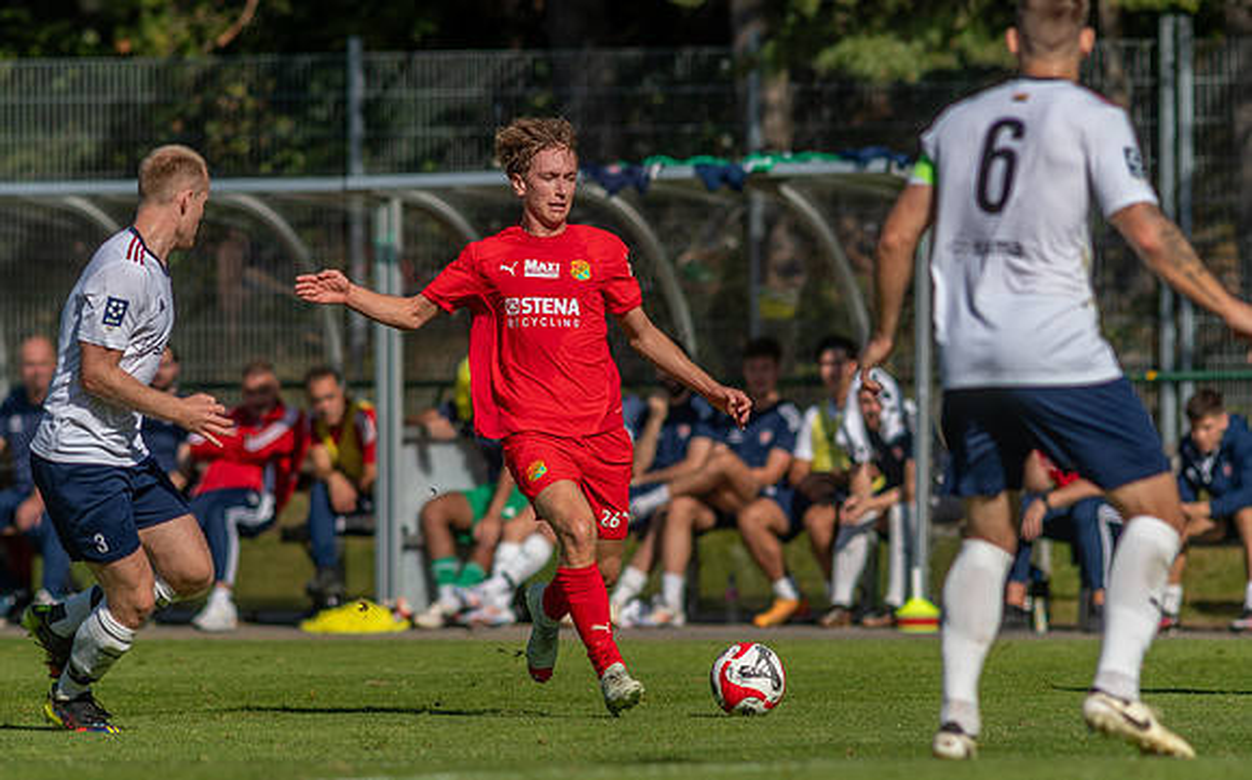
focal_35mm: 522
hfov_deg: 4.0
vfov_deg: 2.5
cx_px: 541
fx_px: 17774
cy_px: 474
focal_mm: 300
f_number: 3.5
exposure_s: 1/2000
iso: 140
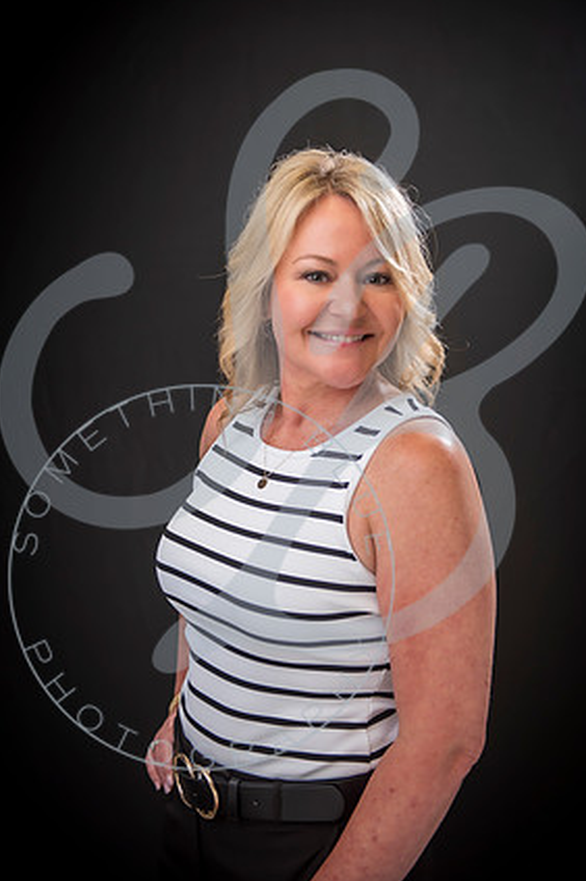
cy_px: 420
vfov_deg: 38.9
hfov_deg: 26.4
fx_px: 1247
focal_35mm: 51
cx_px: 295
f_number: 2.8
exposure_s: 1/200
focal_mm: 48
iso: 100
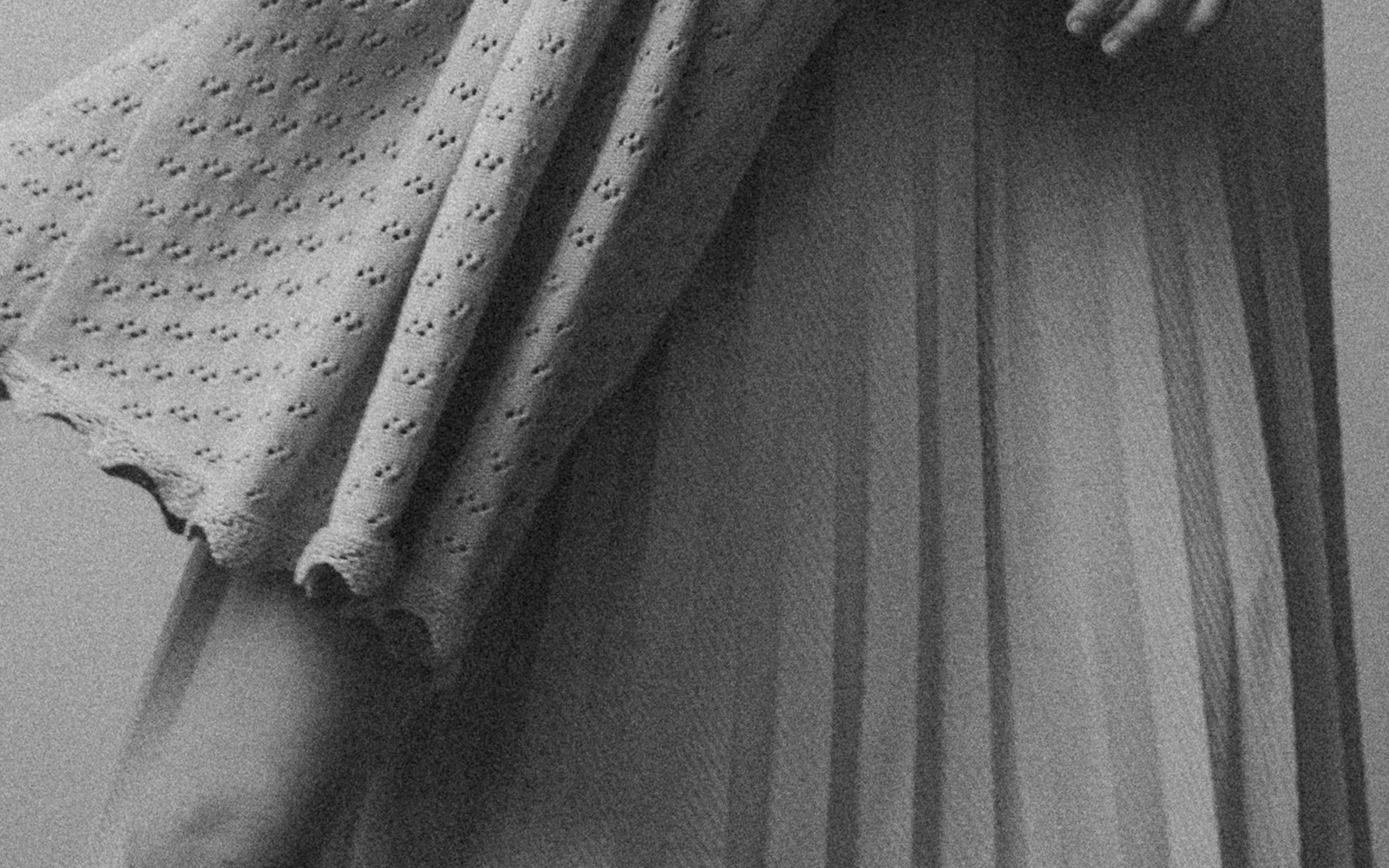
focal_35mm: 132
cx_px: 718
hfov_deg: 15.8
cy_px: -170
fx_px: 4997
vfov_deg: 9.8
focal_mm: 36
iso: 1250
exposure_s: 1/320
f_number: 4
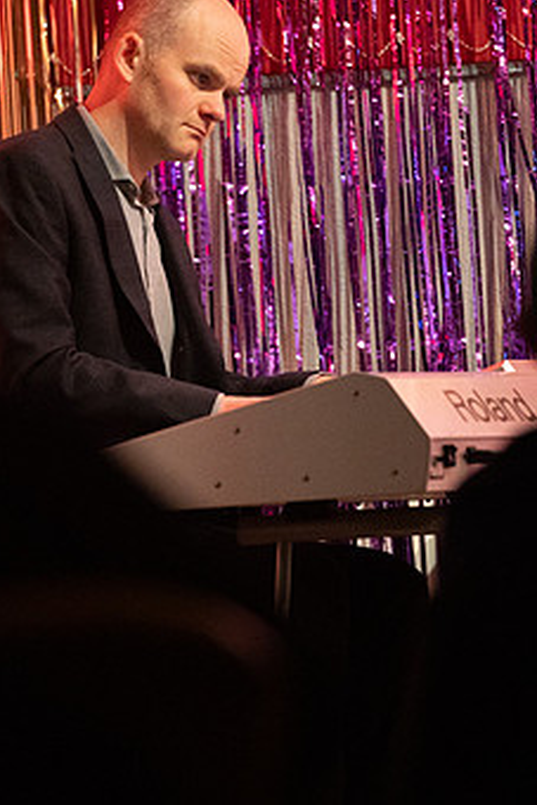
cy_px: 393
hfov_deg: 3.5
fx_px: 8873
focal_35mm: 397
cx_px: 194
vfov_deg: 5.2
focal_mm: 300
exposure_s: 1/200
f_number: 4
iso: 25600
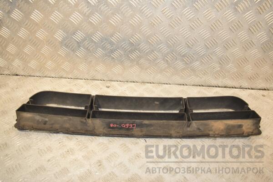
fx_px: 239
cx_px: 136
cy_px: 91
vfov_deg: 41.7
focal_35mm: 32
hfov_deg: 59.5
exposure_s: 1/200
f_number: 5.6
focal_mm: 21
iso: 800
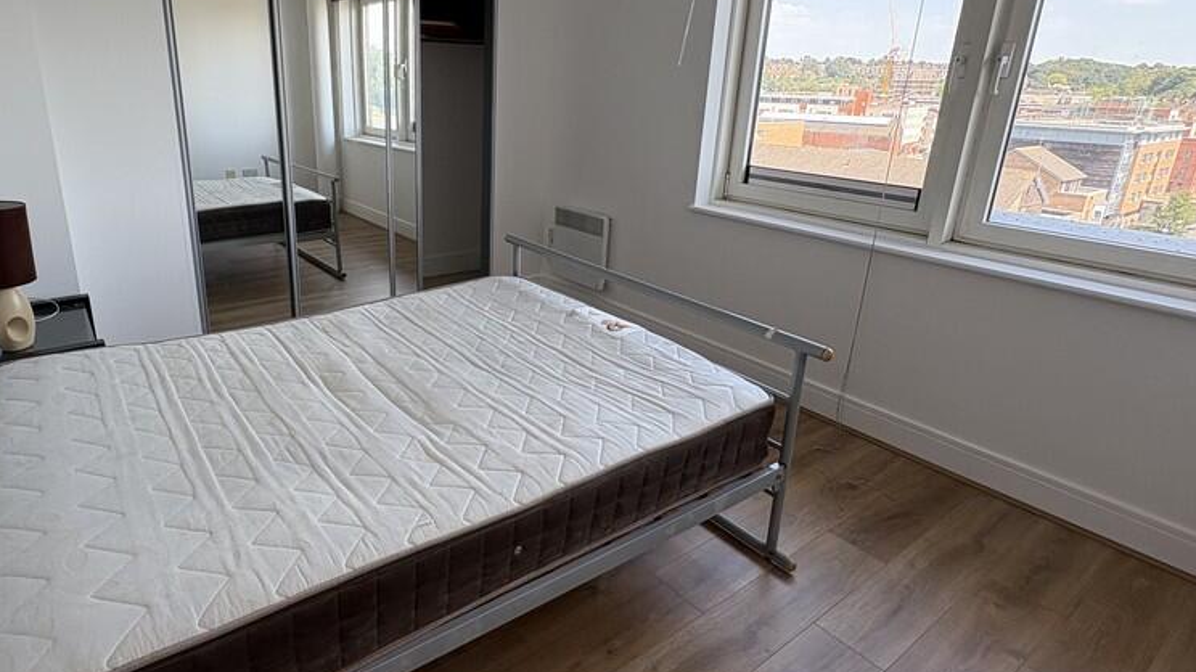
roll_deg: -1.4
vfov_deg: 53.3
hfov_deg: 83.2
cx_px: 502
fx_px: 666
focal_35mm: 21
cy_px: 283
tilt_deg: -17.3
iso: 64
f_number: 2.2
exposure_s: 1/131
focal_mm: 2.22
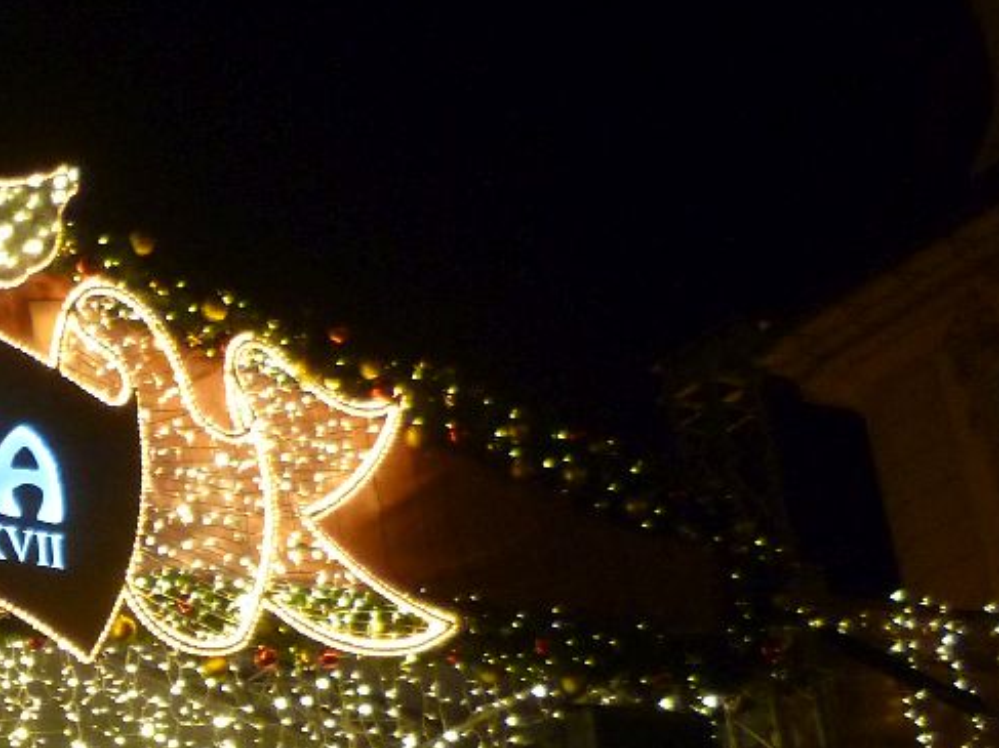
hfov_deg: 19.3
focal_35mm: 92
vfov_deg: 15.7
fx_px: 2654
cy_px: 789
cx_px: -373
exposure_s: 1/30
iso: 320
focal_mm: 5.7
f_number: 3
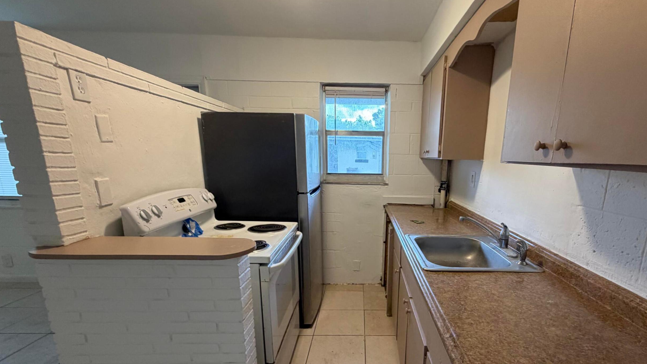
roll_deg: -0.8
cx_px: 371
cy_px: 229
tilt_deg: -11.9
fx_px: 309
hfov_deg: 92.0
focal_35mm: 18
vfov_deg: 60.2
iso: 200
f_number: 2.2
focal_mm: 2.22
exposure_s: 1/60
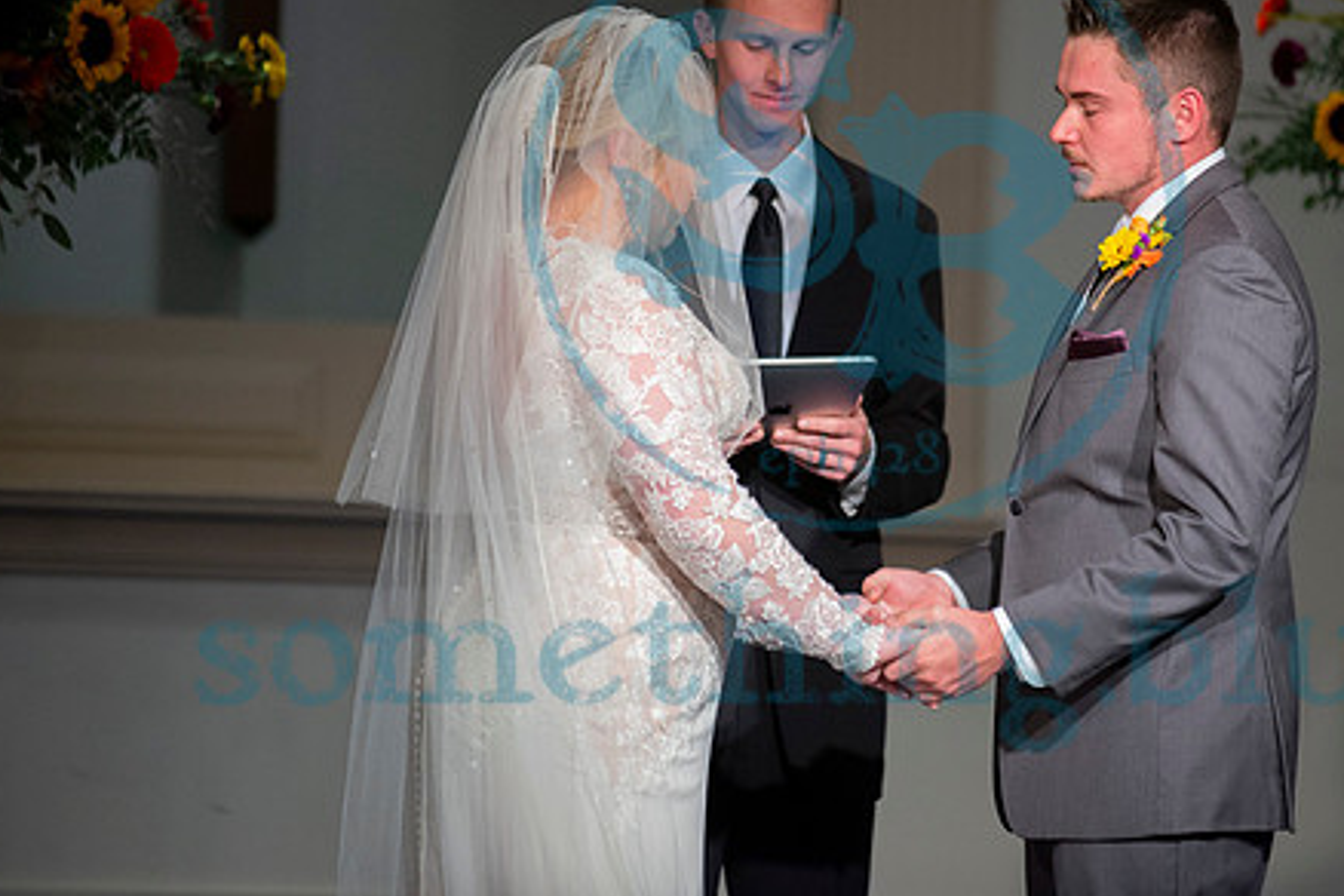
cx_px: 844
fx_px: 9893
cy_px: 311
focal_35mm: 265
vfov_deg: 5.2
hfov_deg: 7.8
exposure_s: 1/320
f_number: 2.8
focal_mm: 200
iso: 1250
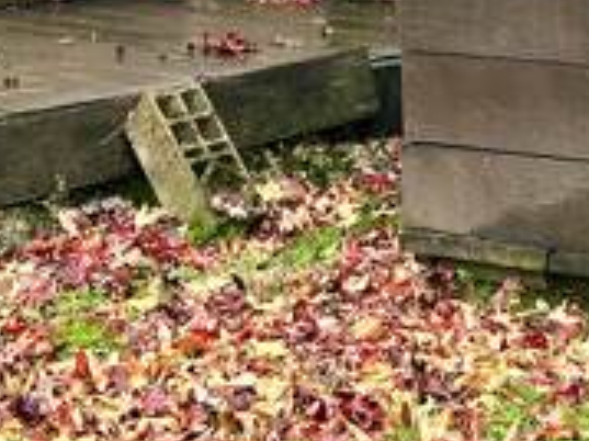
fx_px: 1972
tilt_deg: +5.6
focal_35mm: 116
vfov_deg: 11.7
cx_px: 454
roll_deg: +1.2
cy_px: -365
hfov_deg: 16.9
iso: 40
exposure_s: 1/150
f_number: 1.5
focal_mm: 5.7
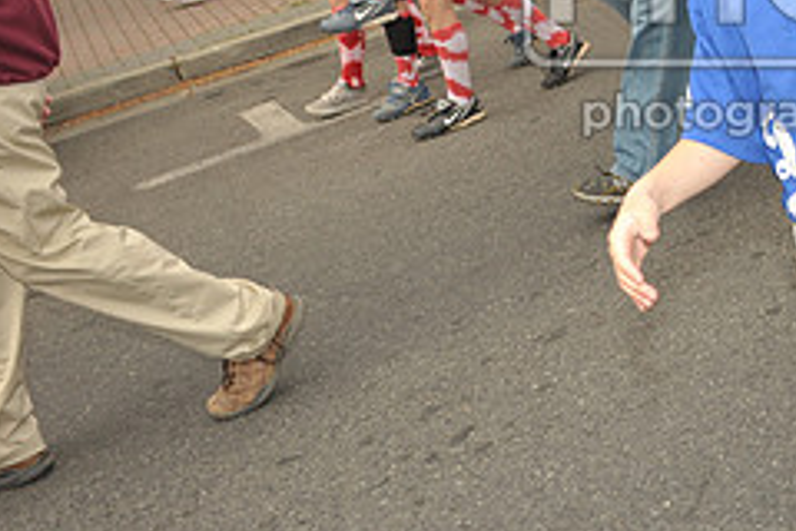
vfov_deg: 22.4
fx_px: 1282
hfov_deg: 30.2
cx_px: 919
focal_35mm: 58
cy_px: -10
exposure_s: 1/250
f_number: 8
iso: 400
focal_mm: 24
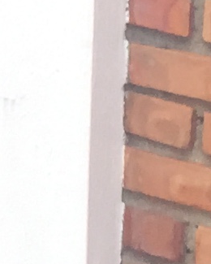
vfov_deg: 6.4
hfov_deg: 5.2
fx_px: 2217
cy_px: -450
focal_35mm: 284
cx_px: -417
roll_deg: -2.8
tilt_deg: -2.9
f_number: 2.2
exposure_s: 1/332
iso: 32
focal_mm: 4.15
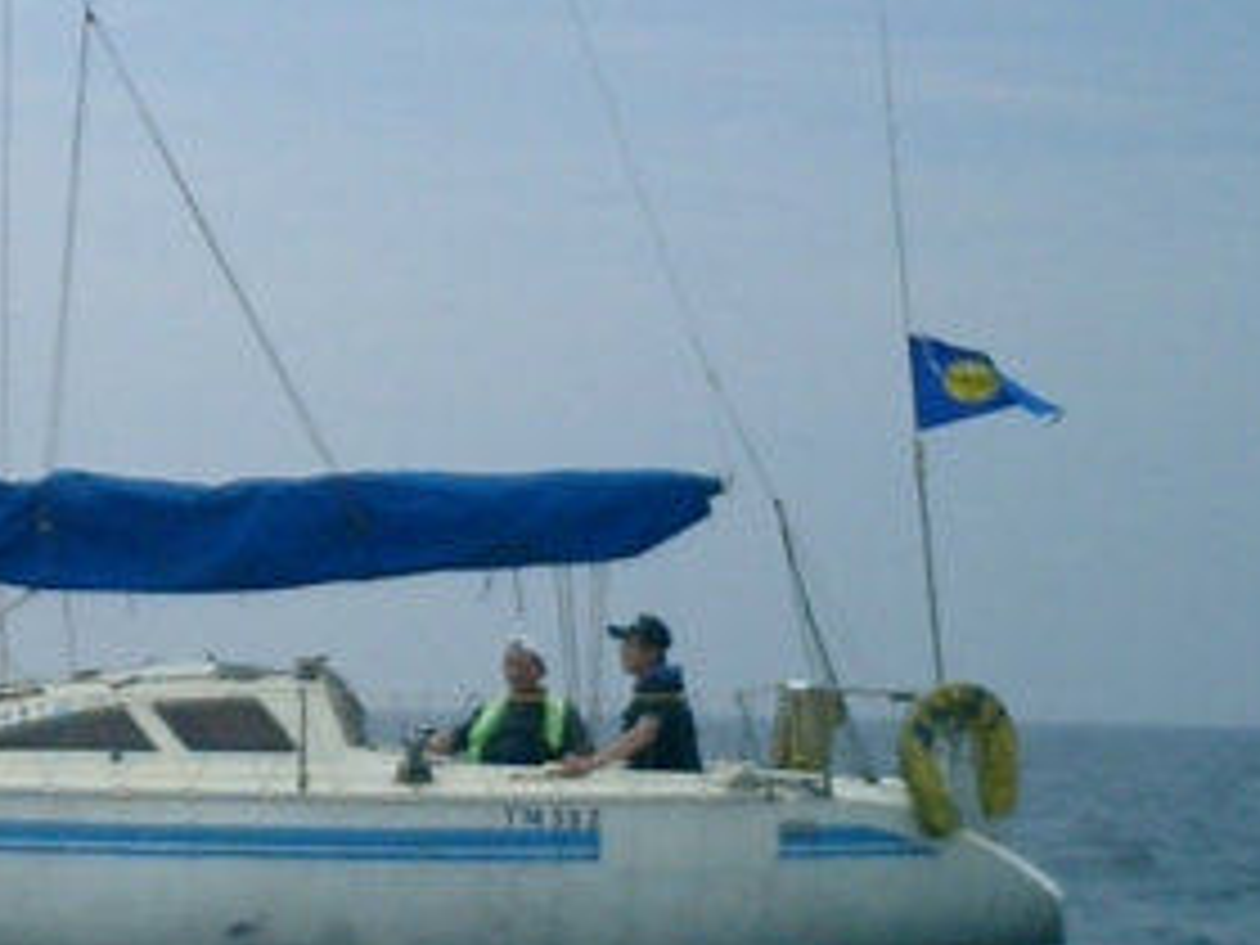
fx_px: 3749
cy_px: 338
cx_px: -14
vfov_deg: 14.3
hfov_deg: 18.6
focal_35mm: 103
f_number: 3.2
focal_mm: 7.5
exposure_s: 1/4000
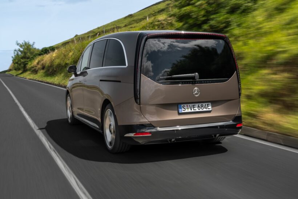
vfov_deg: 31.9
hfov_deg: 46.4
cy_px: 100
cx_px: 149
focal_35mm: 42
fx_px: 348
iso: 100
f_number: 10
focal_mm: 42
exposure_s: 1/30
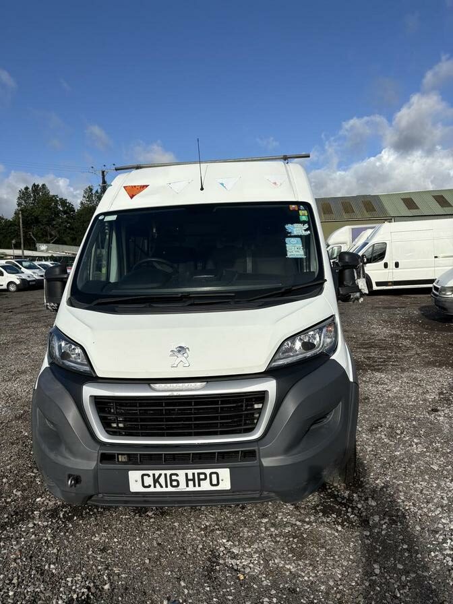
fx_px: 454
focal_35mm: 26
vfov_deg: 67.3
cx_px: 226
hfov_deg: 53.1
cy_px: 302
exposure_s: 1/5814
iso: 50
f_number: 1.6
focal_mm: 5.96
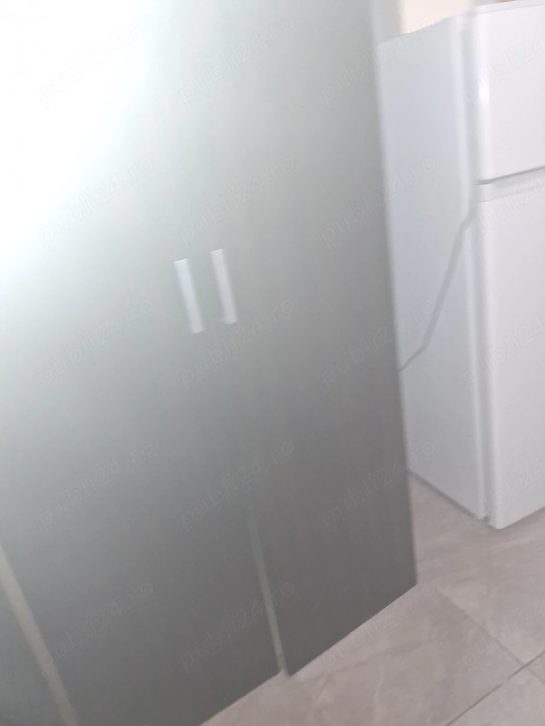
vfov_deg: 69.4
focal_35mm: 25
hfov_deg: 54.9
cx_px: 272
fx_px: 525
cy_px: 363
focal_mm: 4.69
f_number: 1.8
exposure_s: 1/50
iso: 320
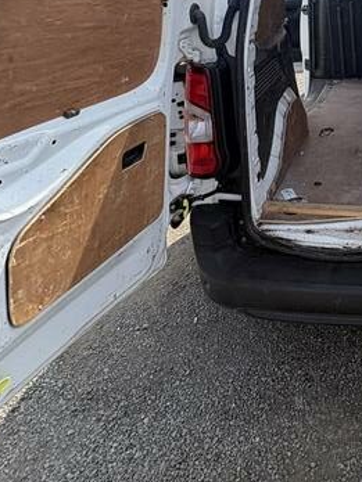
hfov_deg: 34.1
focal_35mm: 36
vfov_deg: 46.3
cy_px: 47
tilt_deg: -6.8
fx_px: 502
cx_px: 404
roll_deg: -2.8
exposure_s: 1/771
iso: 64
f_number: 2.2
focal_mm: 2.22
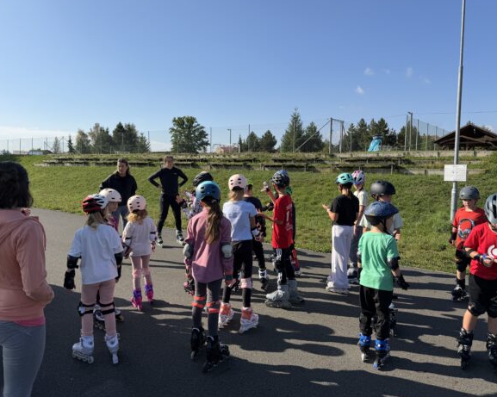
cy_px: 198
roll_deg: -1.9
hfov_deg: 66.1
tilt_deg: -4.1
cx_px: 253
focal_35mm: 26
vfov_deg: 54.9
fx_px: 382
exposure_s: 1/4167
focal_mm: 6.76
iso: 80
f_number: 1.78
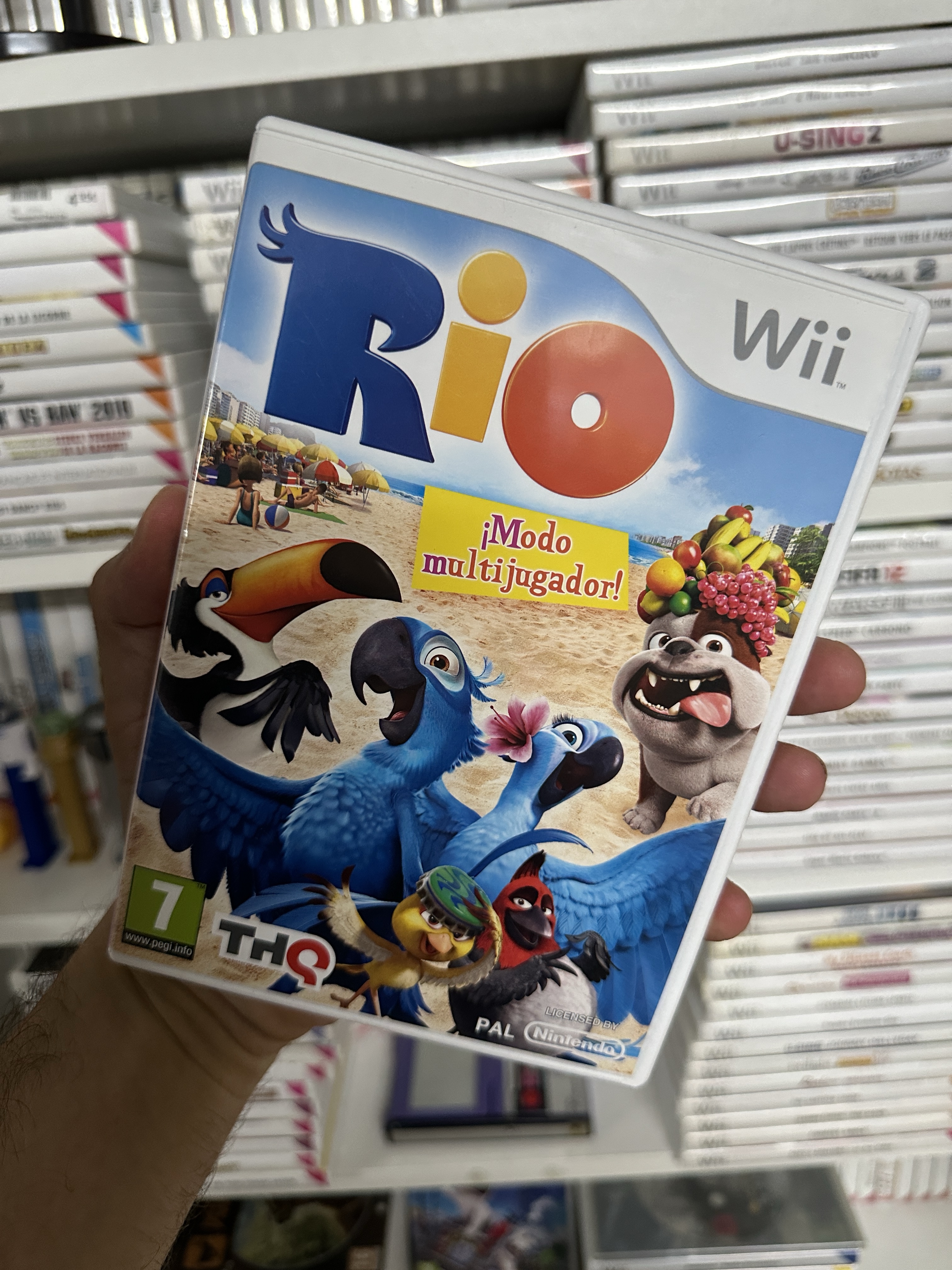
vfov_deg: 71.6
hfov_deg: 56.8
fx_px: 880
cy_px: 635
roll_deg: +4.8
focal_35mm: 24
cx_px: 476
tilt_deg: -19.0
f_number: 1.78
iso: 400
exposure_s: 1/50
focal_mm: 6.86
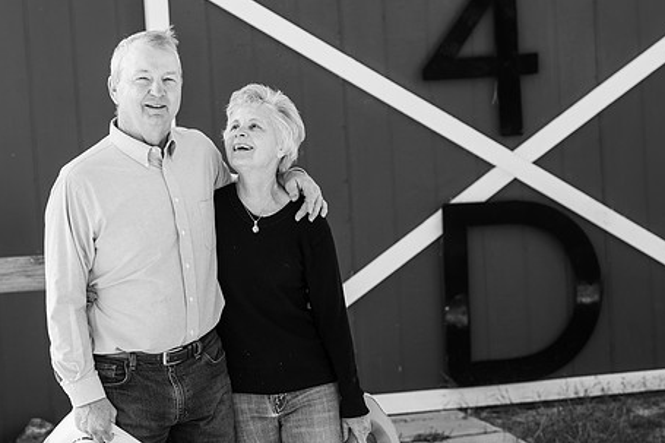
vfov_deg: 11.0
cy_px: 211
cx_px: 314
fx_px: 2308
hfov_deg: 16.4
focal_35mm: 125
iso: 320
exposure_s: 1/160
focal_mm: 98
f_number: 5
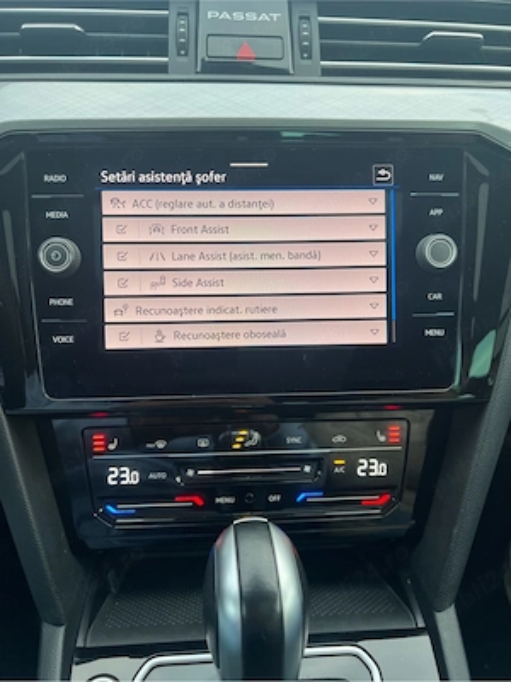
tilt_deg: -27.7
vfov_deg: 67.3
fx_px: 512
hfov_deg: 53.1
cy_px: 341
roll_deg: -1.6
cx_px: 256
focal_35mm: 26
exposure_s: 1/104
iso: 64
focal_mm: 5.7
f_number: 1.5
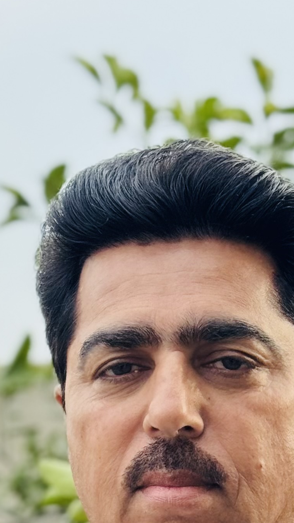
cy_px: 657
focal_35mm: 156
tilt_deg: +0.1
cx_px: 217
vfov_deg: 13.4
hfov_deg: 7.8
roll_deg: -3.3
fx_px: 2163
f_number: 1.78
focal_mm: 6.86
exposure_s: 1/685
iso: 64
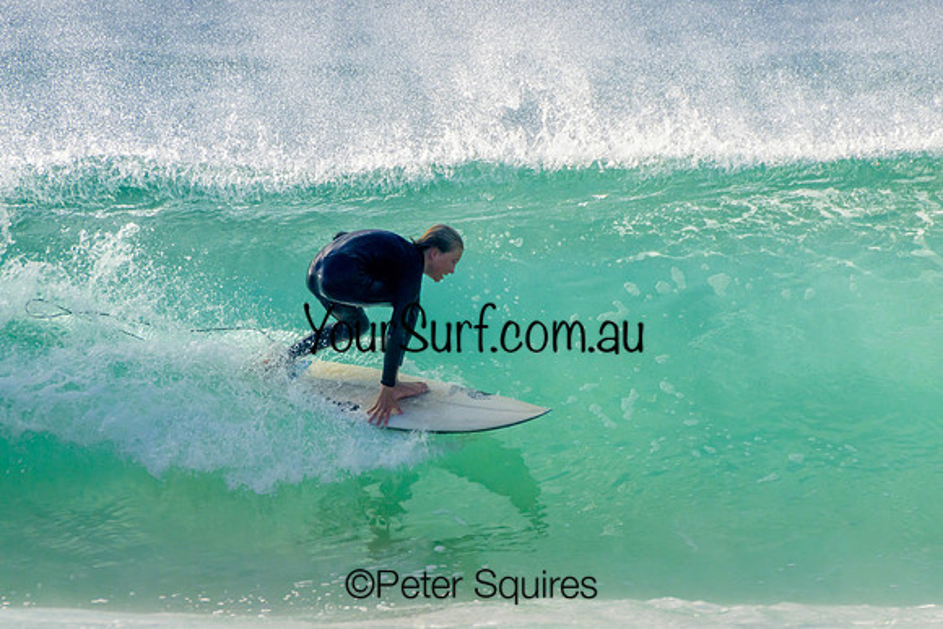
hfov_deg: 2.1
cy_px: 314
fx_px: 26199
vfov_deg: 1.4
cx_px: 472
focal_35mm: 1000
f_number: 11
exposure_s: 1/2000
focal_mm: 1000
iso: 1250
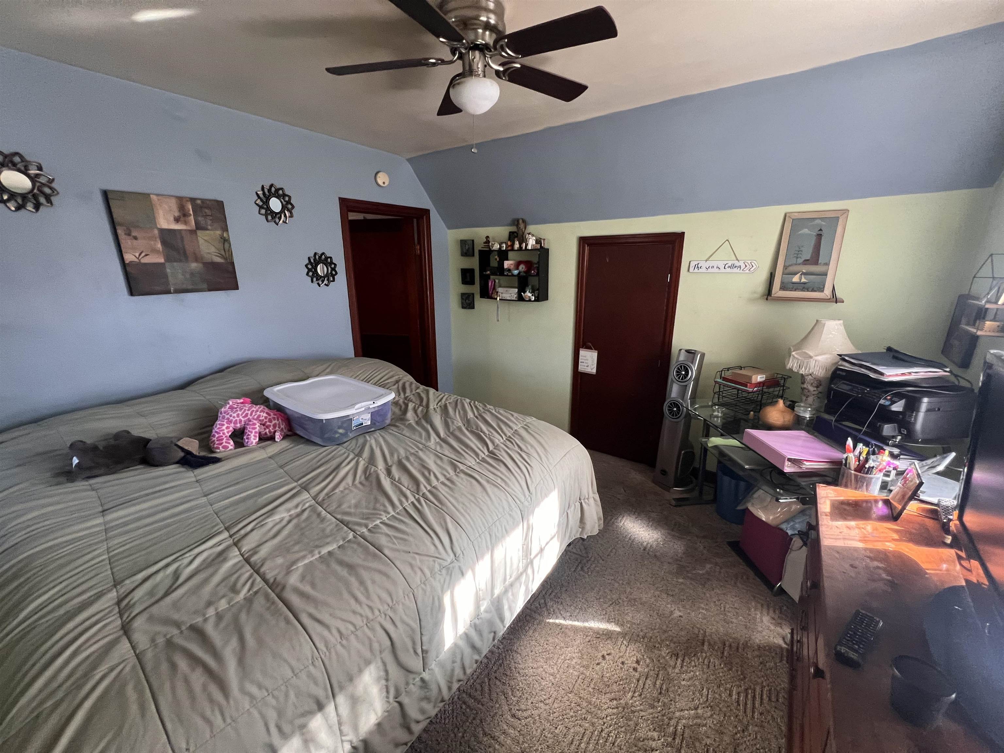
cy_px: 376
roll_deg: +0.2
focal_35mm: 13
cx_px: 502
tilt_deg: -16.1
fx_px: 377
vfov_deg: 89.9
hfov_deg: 106.2
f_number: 1.8
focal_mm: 1.57
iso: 320
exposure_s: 1/60
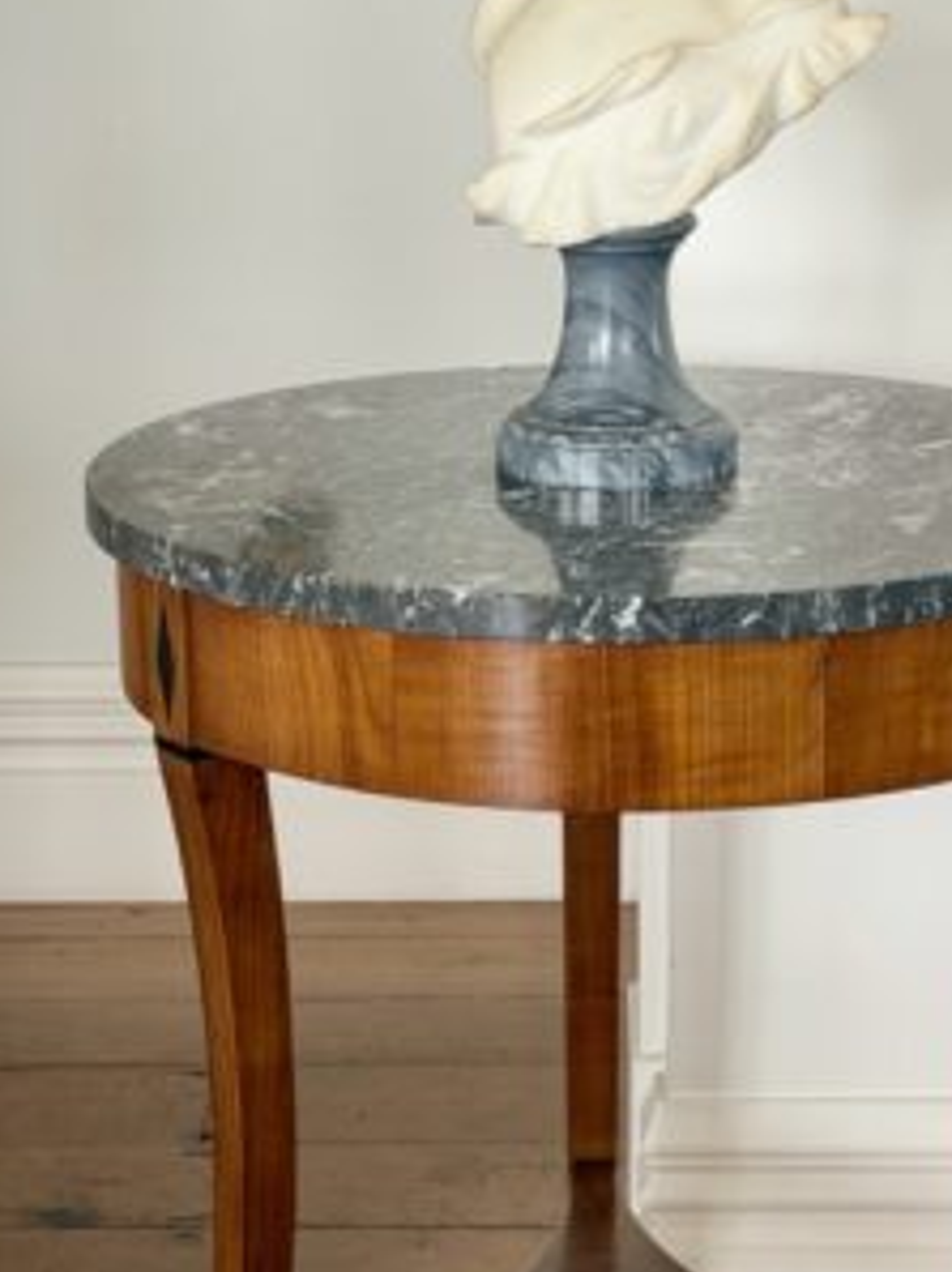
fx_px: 3635
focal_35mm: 99
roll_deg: +1.3
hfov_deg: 14.9
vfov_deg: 19.8
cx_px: 534
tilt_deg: -18.6
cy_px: 777
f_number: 1.78
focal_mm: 6.76
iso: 100
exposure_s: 1/98
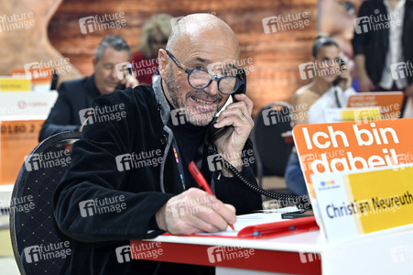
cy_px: 138
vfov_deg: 23.0
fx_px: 676
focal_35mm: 59
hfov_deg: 34.0
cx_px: 206
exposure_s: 1/200
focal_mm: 59
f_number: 4
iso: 1000
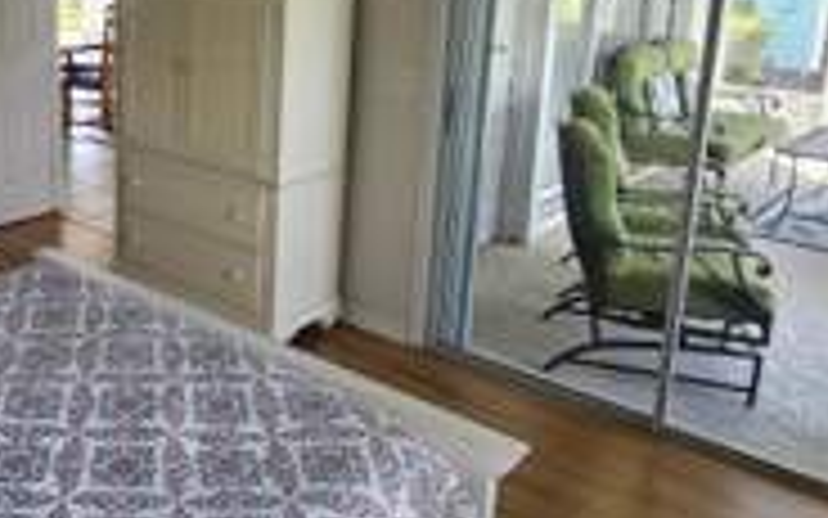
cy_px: 128
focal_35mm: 36
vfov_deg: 34.6
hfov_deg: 51.2
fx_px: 812
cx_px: 184
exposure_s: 1/60
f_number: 2.2
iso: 50
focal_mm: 2.2
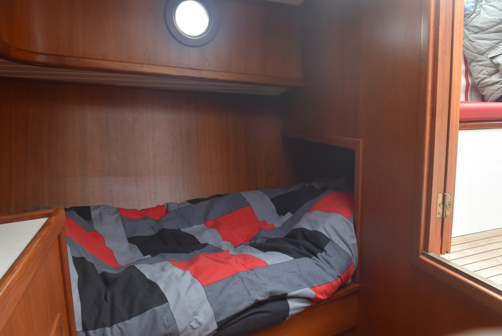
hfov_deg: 61.9
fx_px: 419
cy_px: 168
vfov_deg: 43.7
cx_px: 251
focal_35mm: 30
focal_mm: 20
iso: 400
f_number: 6.3
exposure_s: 1/160
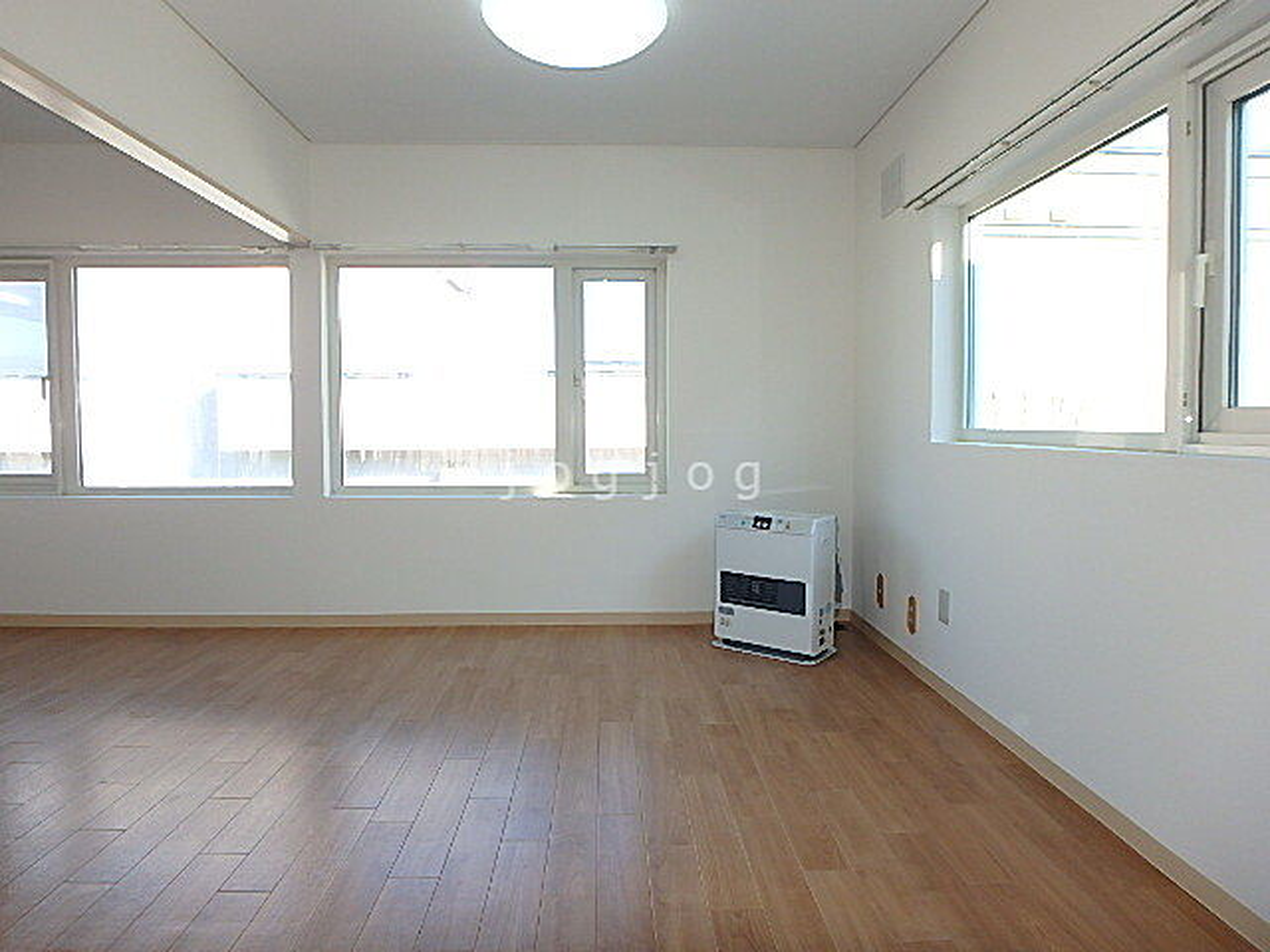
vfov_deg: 63.4
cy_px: 476
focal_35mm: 21
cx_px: 635
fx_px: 770
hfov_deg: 79.0
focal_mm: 3.7
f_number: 3.5
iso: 125
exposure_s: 1/125
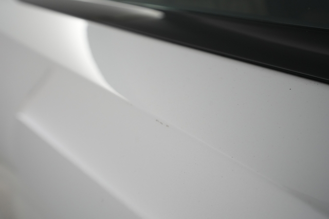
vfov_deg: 46.4
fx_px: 256
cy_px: 110
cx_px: 164
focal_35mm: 28
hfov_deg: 65.5
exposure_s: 1/80
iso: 1250
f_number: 5.6
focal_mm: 28
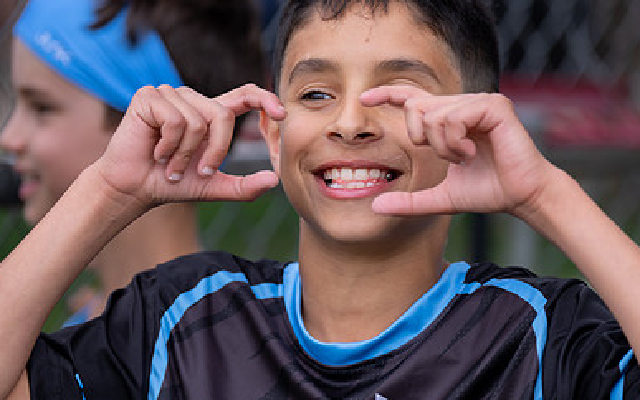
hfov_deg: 9.7
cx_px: 362
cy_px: 227
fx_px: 3785
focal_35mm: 217
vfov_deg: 6.1
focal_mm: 142
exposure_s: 1/400
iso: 160
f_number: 2.8
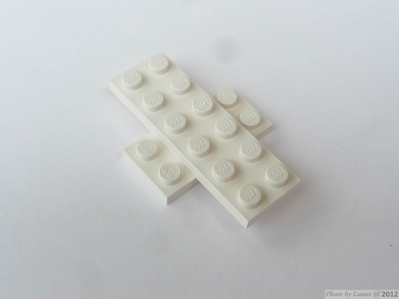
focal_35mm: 48
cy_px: 150
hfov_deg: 39.7
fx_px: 553
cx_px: 200
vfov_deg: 30.3
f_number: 4
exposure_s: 1/30
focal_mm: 10.2
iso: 80
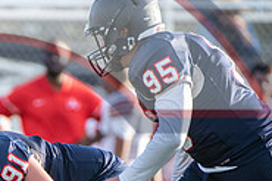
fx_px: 8990
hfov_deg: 1.7
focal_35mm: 1191
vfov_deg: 1.2
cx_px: -24
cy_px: 192
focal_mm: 380
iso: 800
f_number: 4
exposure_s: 1/1000
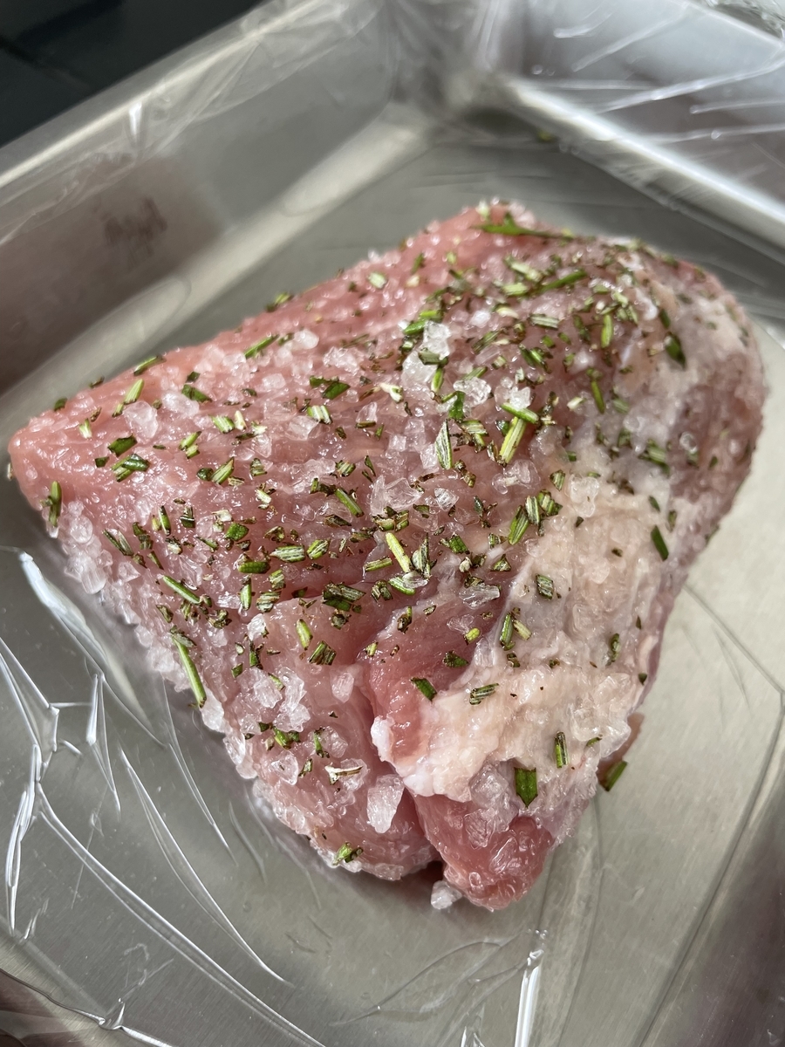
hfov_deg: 53.1
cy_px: 524
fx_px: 786
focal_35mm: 26
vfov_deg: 67.3
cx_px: 392
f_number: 1.6
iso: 64
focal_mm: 4.2
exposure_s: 1/121
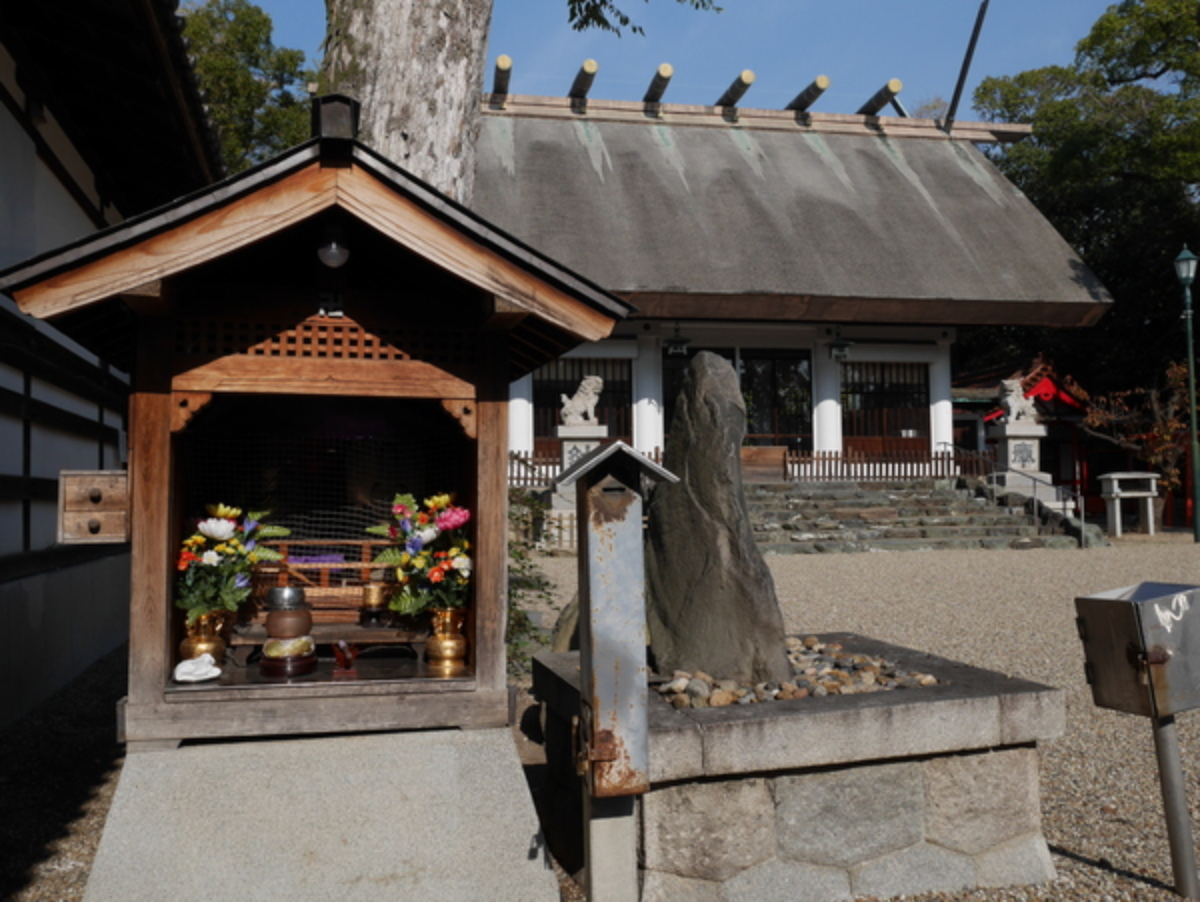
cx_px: 600
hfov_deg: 56.8
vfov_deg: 44.2
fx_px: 1110
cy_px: 451
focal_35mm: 32
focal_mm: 16
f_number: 8
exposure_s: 1/500
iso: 200
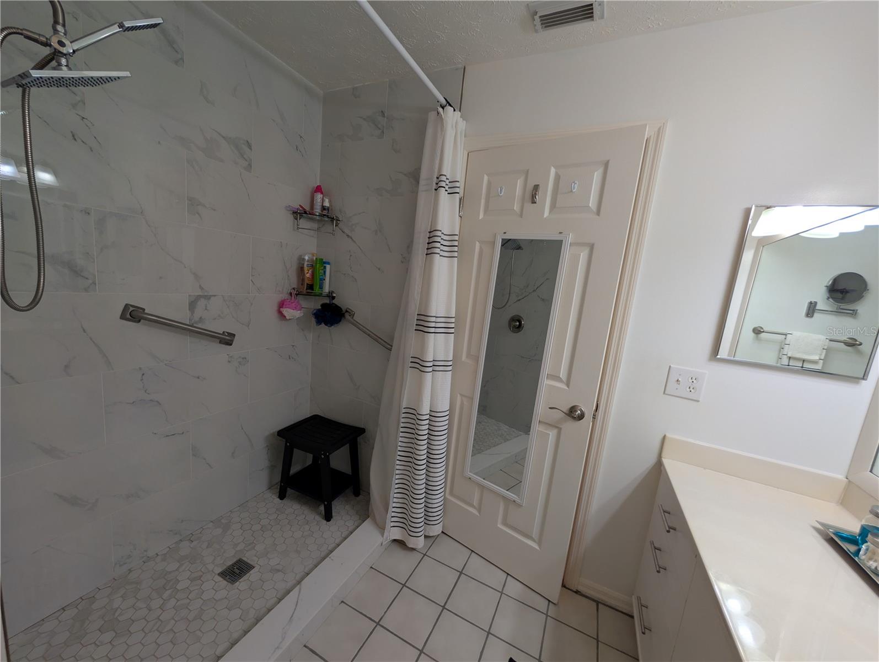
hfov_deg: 110.5
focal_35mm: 12
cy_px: 331
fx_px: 305
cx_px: 440
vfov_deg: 94.6
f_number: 1.7
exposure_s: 1/120
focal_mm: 2.02
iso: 72
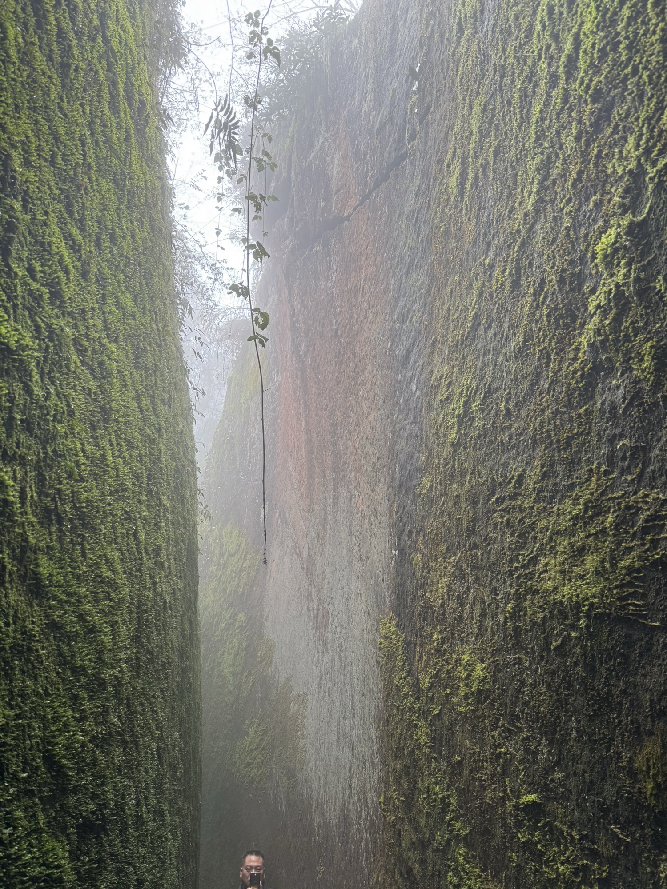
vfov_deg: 71.6
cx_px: 334
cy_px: 444
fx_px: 617
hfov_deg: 56.8
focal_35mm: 24
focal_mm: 6.76
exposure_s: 1/120
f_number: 1.78
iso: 200
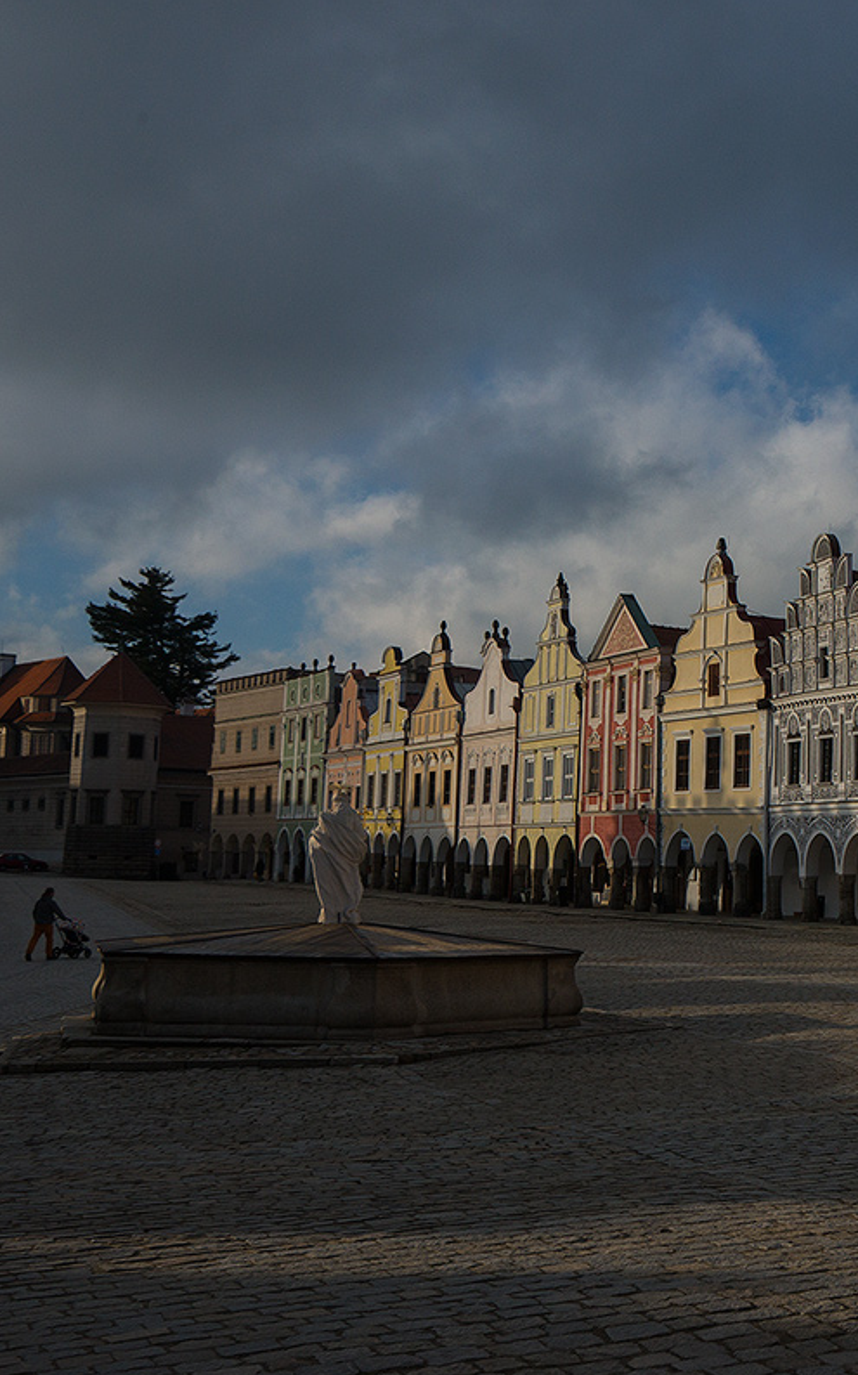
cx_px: 957
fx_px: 2022
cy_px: 690
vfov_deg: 37.5
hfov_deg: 22.5
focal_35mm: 54
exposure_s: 1/200
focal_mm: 35
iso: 320
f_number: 13
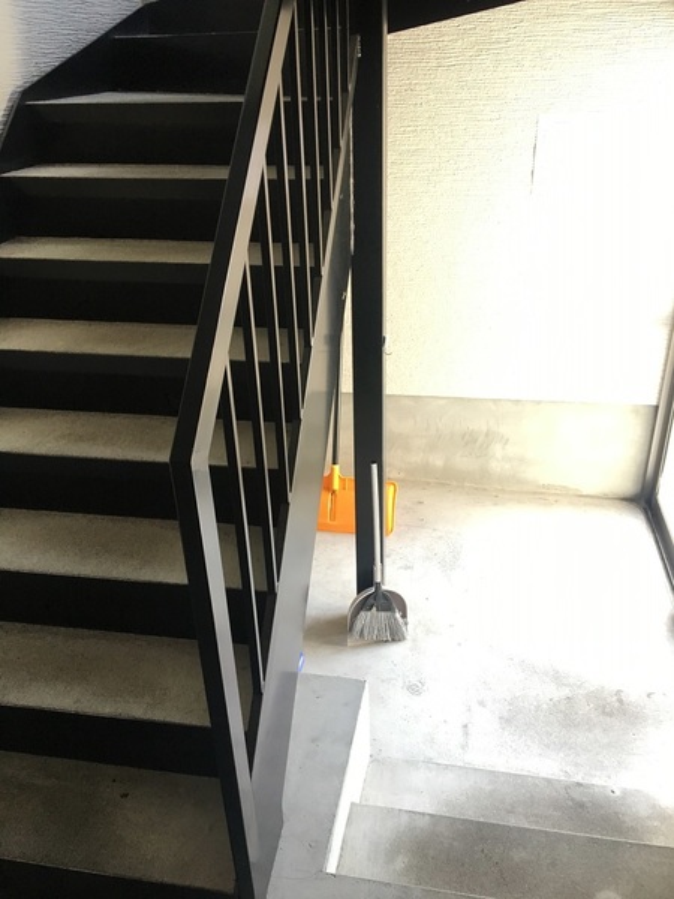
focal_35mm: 29
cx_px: 337
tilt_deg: -27.5
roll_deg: +2.0
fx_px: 753
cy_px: 450
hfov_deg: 48.2
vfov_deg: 61.7
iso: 40
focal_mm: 4.15
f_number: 2.2
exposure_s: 1/30
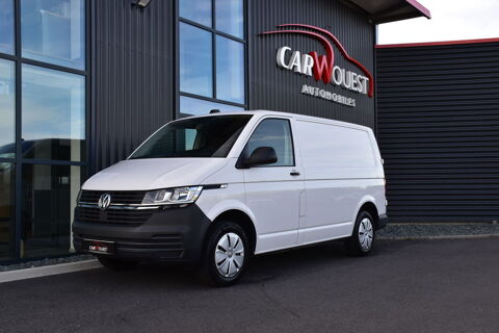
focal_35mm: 36
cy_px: 166
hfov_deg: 53.1
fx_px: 499
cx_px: 250
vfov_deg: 36.9
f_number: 9
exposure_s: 1/160
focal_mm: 24
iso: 400
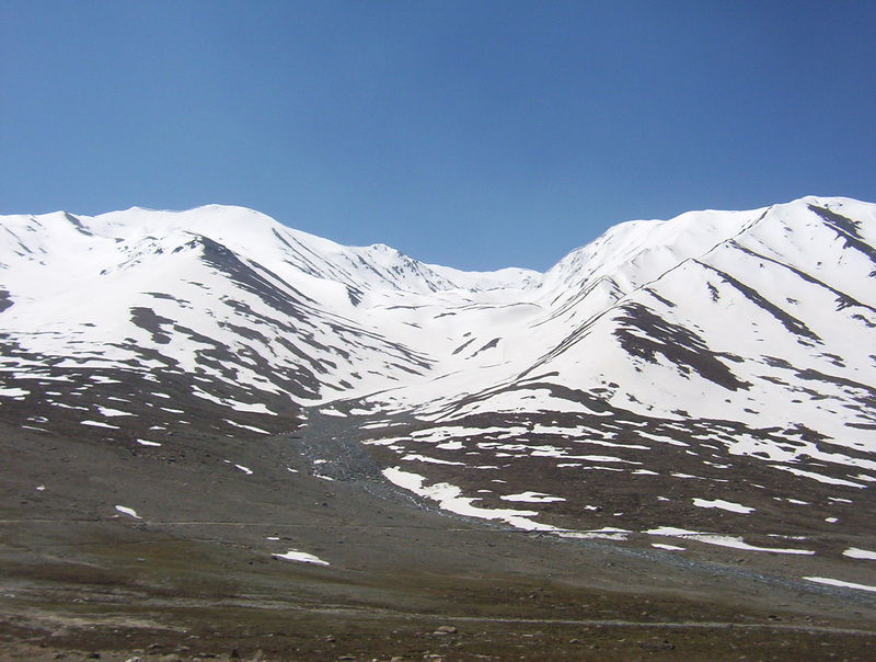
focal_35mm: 36
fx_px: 913
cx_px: 438
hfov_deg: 51.2
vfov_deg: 39.8
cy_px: 331
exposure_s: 1/1701
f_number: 5.24
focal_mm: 5.54
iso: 100
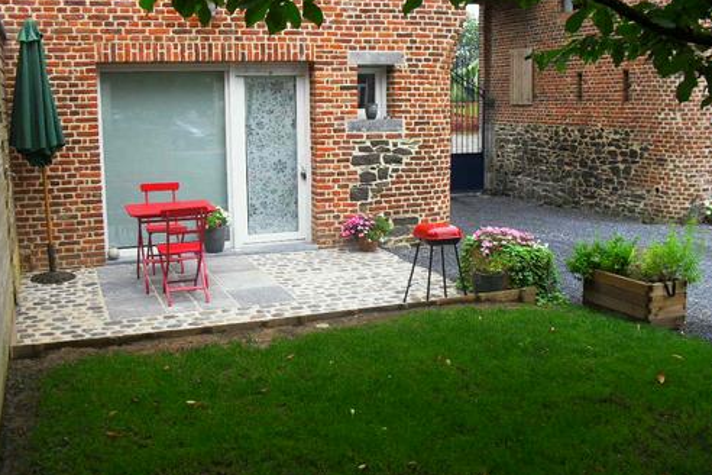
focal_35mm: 37
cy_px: 211
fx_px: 732
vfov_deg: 35.9
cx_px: 355
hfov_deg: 51.9
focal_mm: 6.3
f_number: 3.2
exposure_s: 1/250
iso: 100
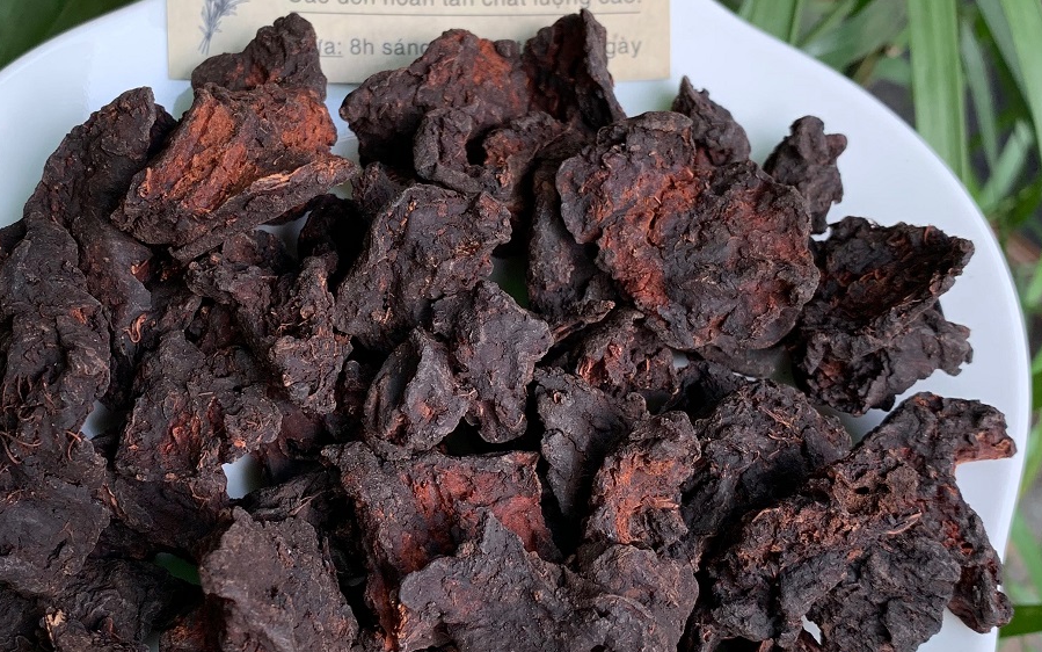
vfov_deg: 28.0
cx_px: 418
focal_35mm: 46
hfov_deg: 43.3
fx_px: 1306
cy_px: 329
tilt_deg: -55.7
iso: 40
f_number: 1.8
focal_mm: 4.25
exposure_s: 1/122
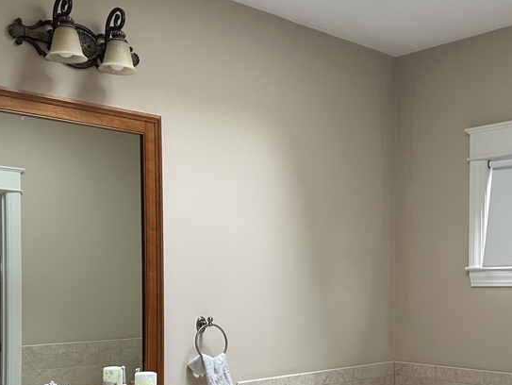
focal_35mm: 49
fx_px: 725
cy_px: 301
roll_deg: +0.4
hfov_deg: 38.8
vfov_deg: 29.1
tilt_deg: -2.0
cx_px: 282
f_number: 1.5
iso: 125
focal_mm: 5.7
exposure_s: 1/120
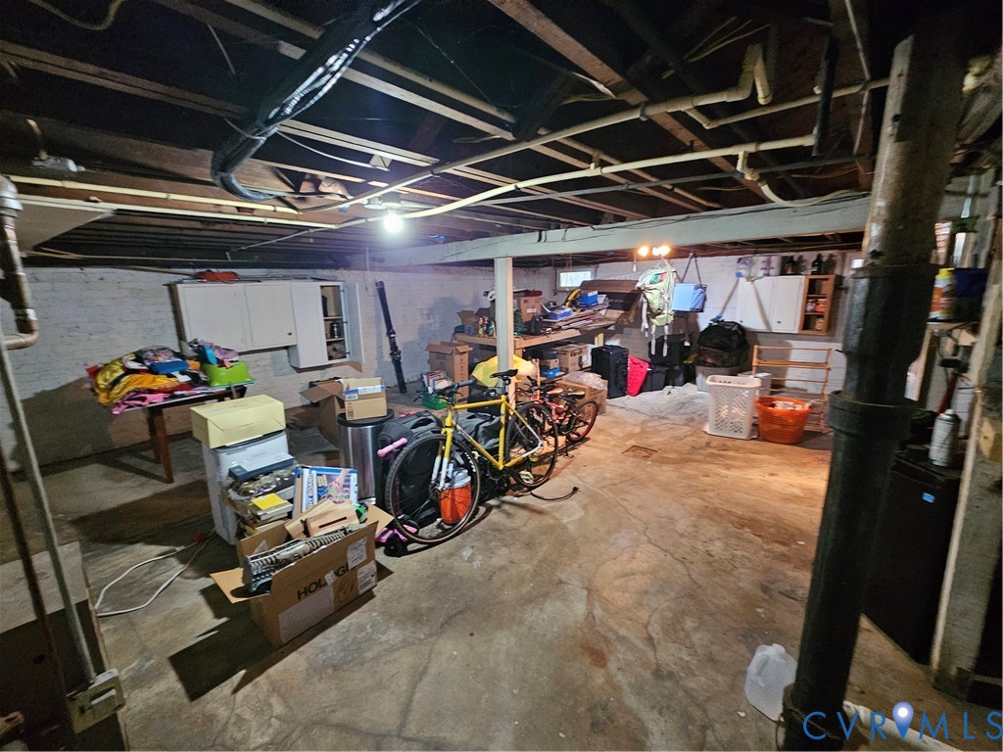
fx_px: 377
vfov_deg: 89.9
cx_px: 502
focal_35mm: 13
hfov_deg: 106.2
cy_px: 376
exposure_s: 1/24
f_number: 2.2
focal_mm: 2.2
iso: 800
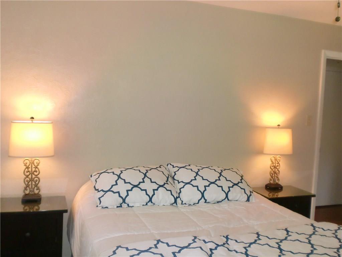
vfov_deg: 40.7
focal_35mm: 35
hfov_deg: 52.6
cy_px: 128
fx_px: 346
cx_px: 171
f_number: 3.1
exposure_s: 1/60
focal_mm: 6.3
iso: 400
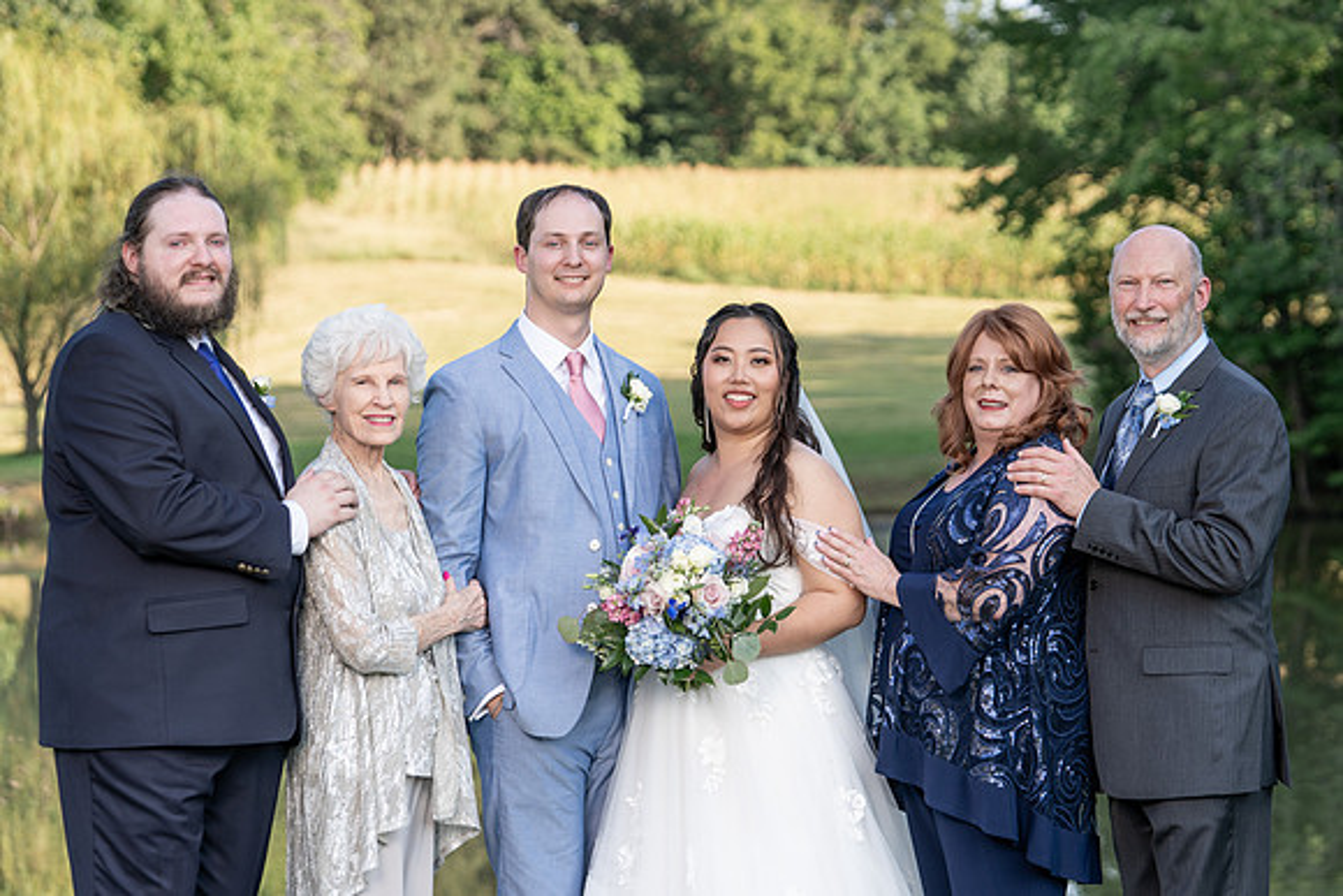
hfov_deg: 20.9
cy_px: 445
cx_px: 699
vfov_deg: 14.1
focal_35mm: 97
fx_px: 3636
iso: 100
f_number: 4
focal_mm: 91
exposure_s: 1/200
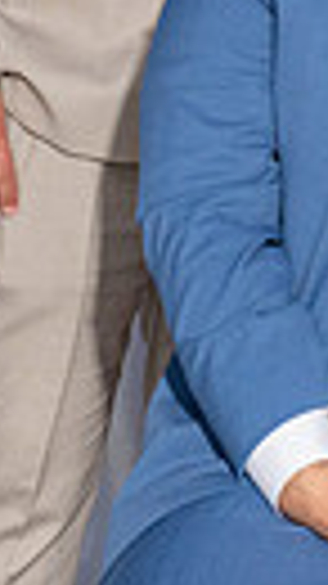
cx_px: 768
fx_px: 3824
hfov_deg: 4.8
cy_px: -20
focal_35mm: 247
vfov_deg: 8.7
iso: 800
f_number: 5.6
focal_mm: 44
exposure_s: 1/160
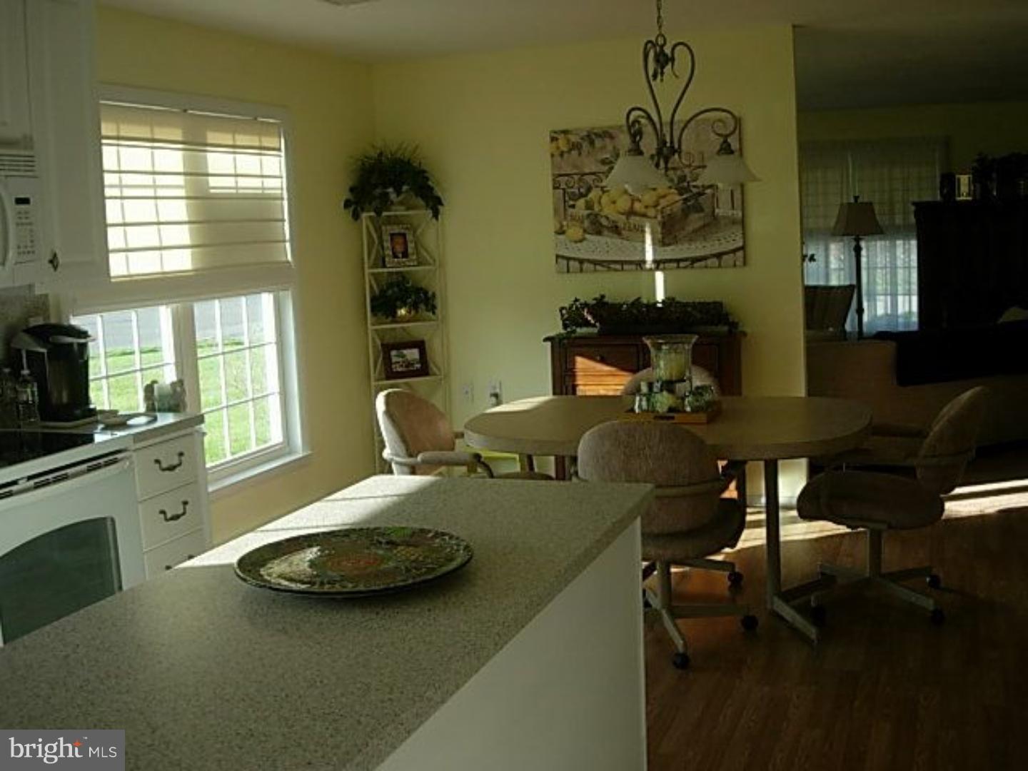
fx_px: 1128
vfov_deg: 37.7
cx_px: 514
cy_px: 386
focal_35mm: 38
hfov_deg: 49.0
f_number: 2.8
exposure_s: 1/152
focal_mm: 7.8
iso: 79
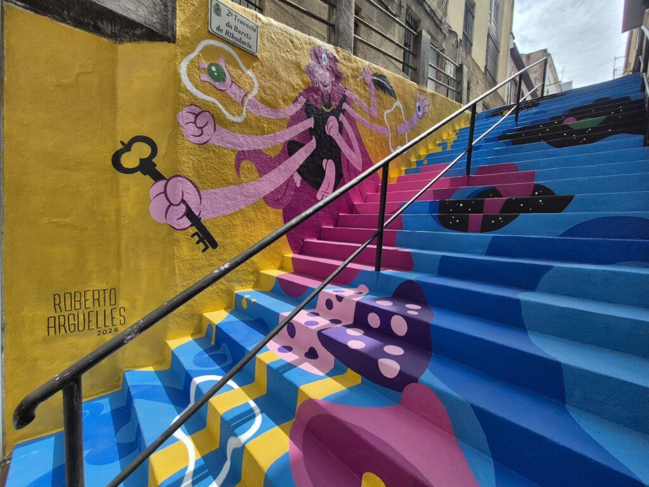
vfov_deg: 89.9
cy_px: 244
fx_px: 244
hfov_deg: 106.2
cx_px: 324
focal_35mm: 13
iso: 50
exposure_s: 1/1584
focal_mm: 1.74
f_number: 2.2
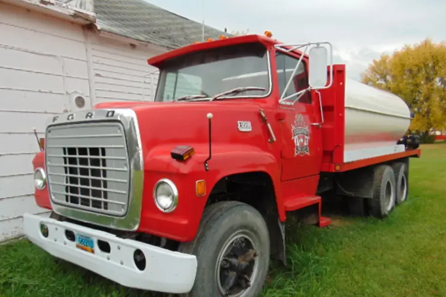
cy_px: 173
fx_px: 334
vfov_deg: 47.7
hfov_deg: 67.4
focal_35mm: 27
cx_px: 228
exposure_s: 1/250
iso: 80
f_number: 3
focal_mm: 4.5
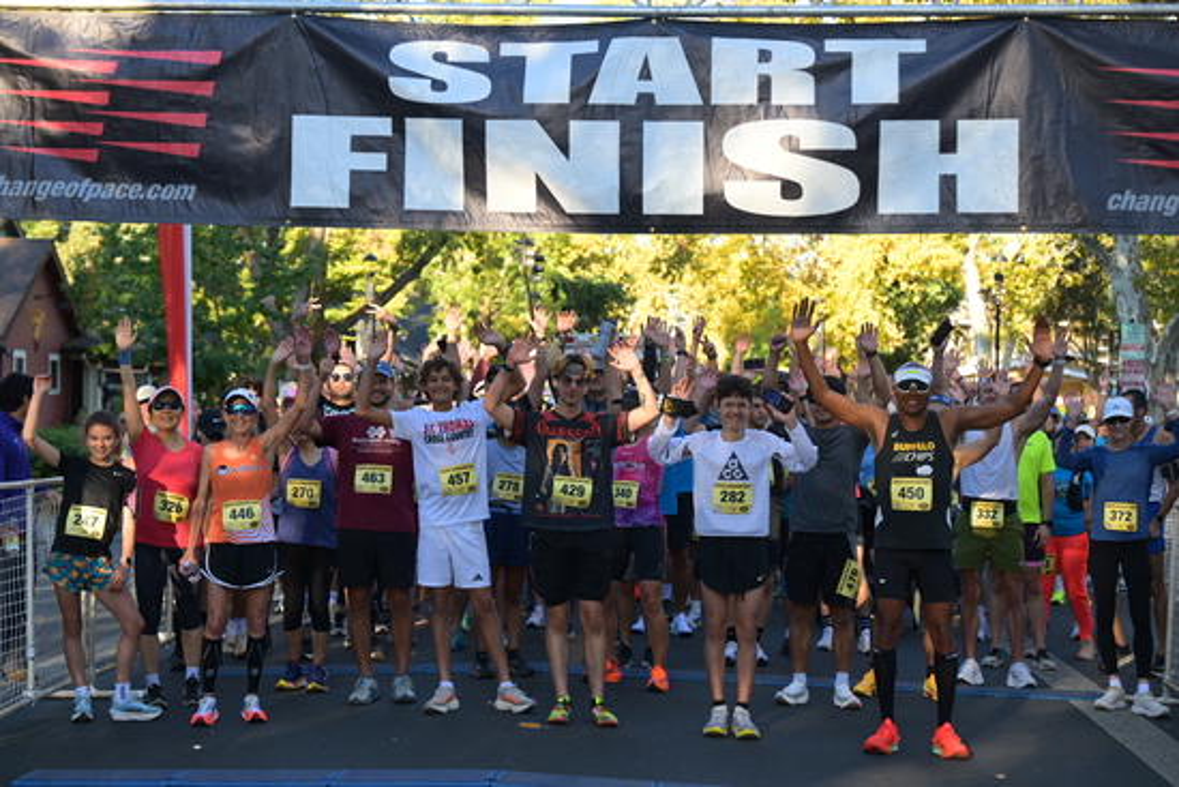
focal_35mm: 70
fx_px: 2293
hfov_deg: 28.8
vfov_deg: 19.5
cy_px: 394
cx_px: 590
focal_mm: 70
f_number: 4
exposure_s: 1/1000
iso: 1000
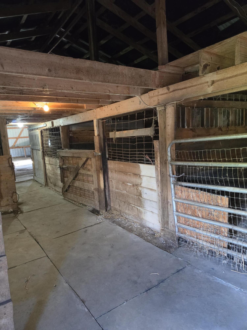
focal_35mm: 23
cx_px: 124
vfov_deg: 73.9
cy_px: 165
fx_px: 219
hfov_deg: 58.9
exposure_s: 1/40
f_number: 1.4
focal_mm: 6.5
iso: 800
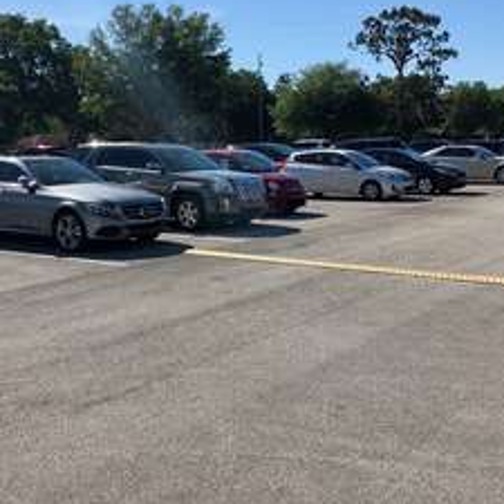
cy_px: 233
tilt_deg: -7.9
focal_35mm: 44
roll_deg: +3.6
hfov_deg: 38.3
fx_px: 725
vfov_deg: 38.3
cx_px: 269
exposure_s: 1/2525
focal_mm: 4
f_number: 1.8
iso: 20
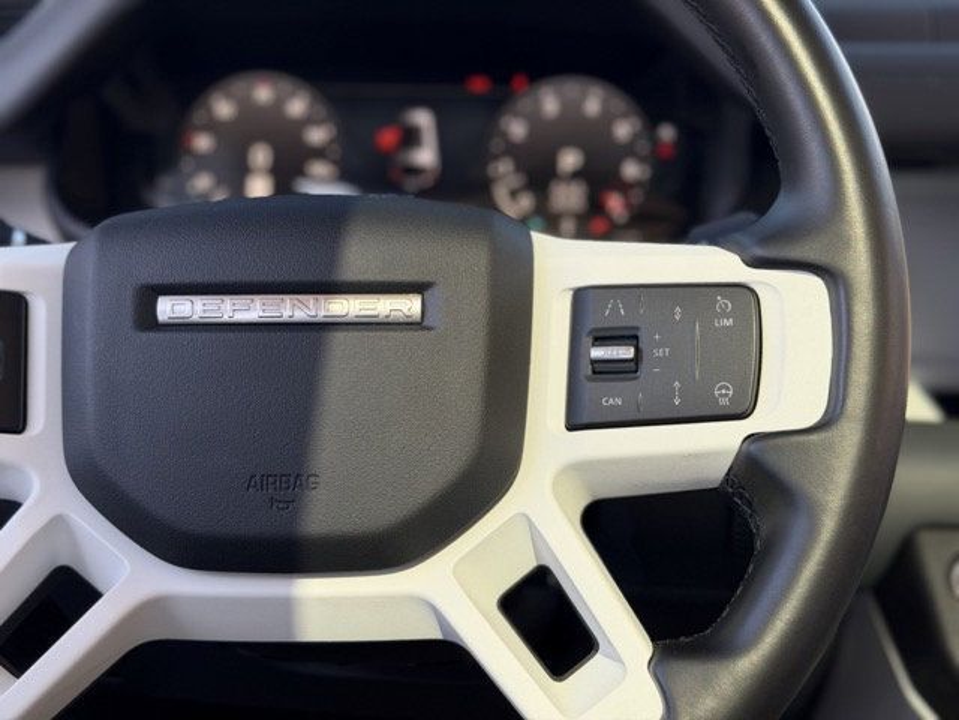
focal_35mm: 48
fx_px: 1330
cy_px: 360
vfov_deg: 30.3
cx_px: 480
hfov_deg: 39.7
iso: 64
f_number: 1.78
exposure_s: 1/256
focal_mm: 6.76
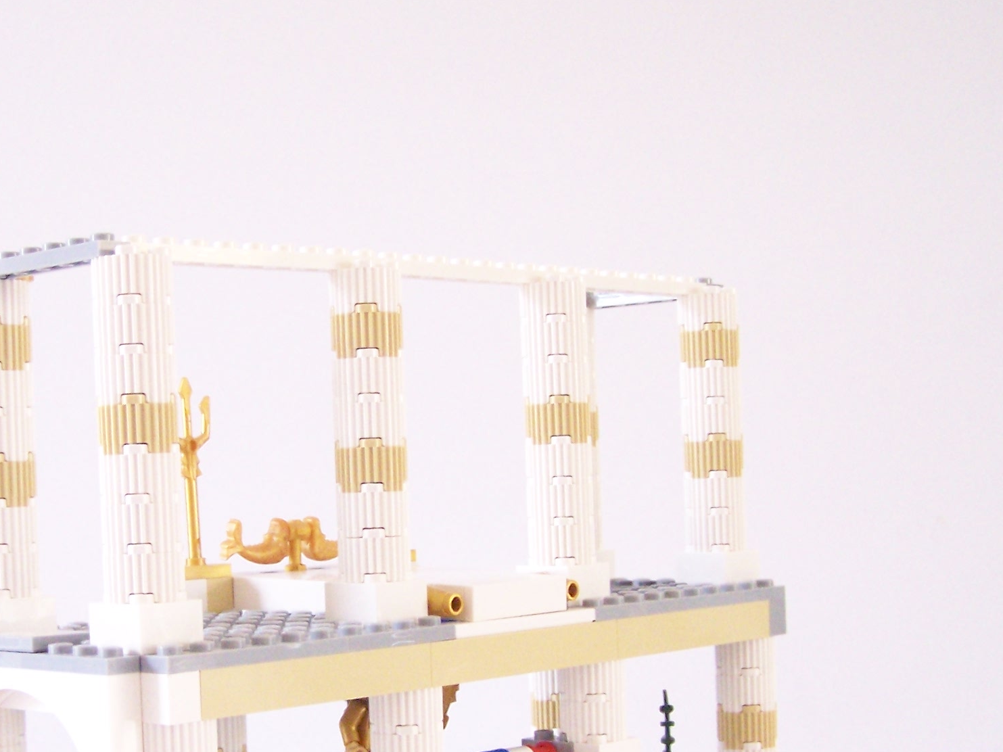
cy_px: 498
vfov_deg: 22.2
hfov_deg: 29.3
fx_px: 1912
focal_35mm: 66
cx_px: 375
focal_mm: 6.3
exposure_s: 1/10
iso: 400
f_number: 3.2
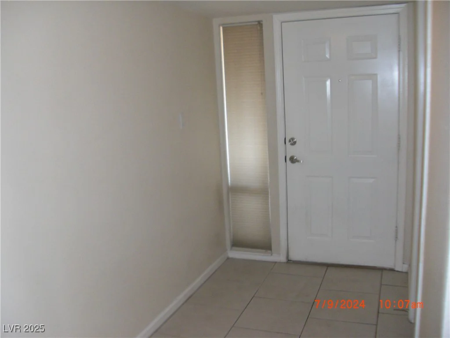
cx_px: 225
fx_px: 468
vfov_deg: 39.7
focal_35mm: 36
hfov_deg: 51.4
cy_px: 169
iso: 200
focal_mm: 6.3
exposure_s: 1/60
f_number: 2.8
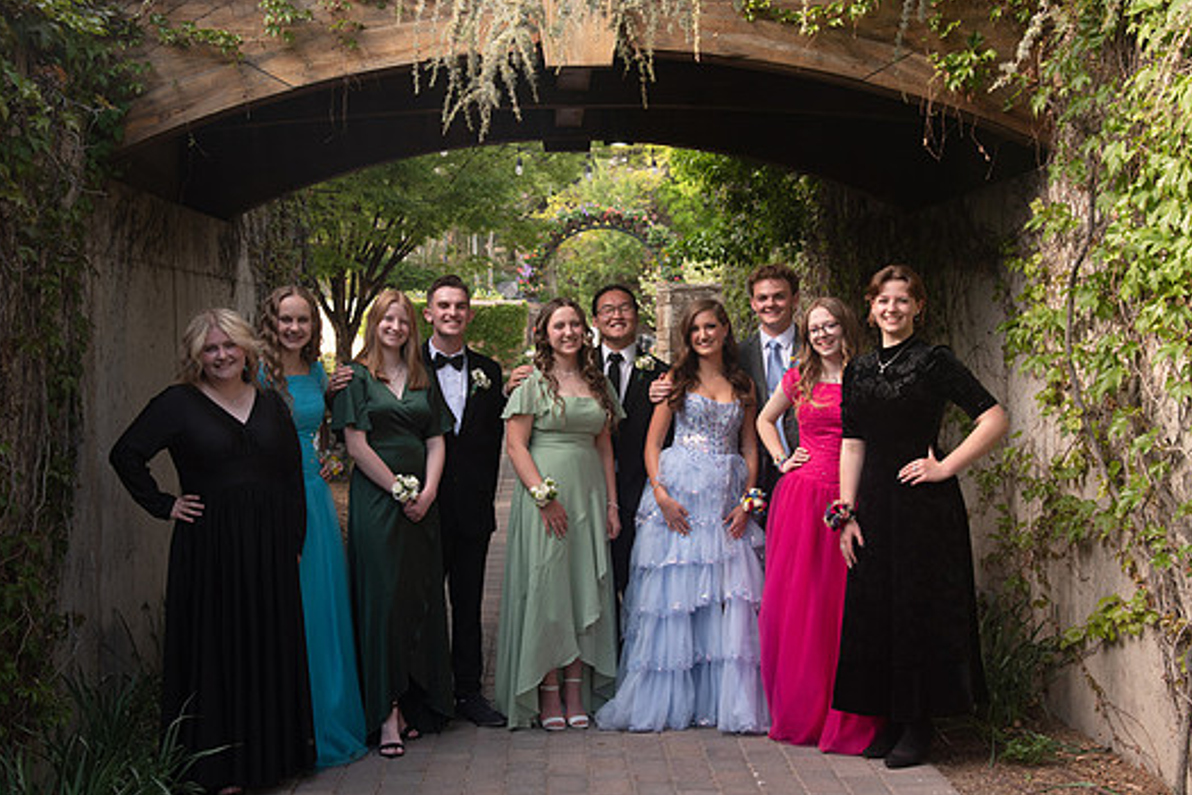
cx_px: 582
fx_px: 1755
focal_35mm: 53
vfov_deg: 25.5
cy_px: 440
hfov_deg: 37.5
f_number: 6.3
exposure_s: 1/125
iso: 400
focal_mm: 46
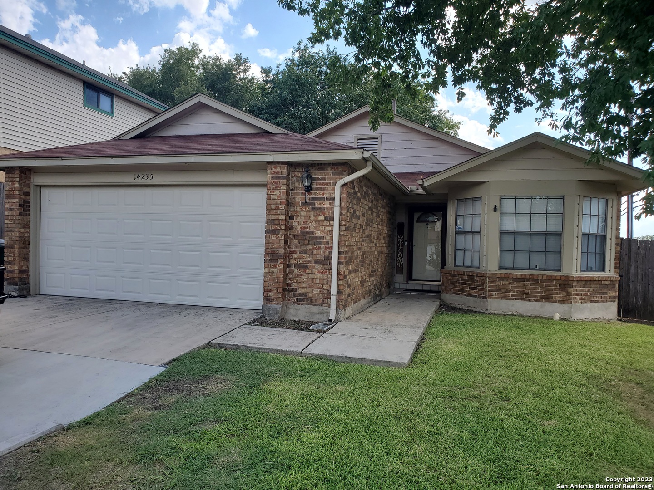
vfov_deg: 53.1
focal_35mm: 26
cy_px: 245
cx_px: 327
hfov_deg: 67.3
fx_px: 491
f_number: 2.4
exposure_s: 1/833
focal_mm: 4.3
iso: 50
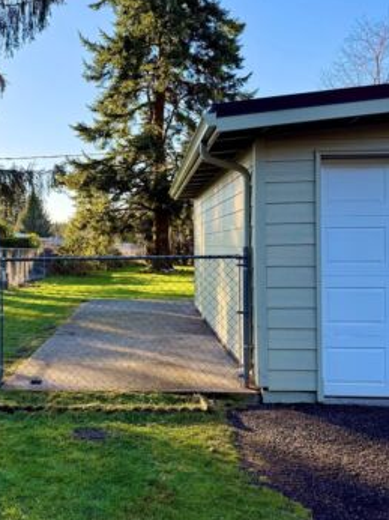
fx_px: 555
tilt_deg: -0.6
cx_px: 92
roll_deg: +0.8
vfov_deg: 50.2
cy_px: 247
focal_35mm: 37
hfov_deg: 37.6
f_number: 1.78
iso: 100
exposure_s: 1/1211
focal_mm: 6.76
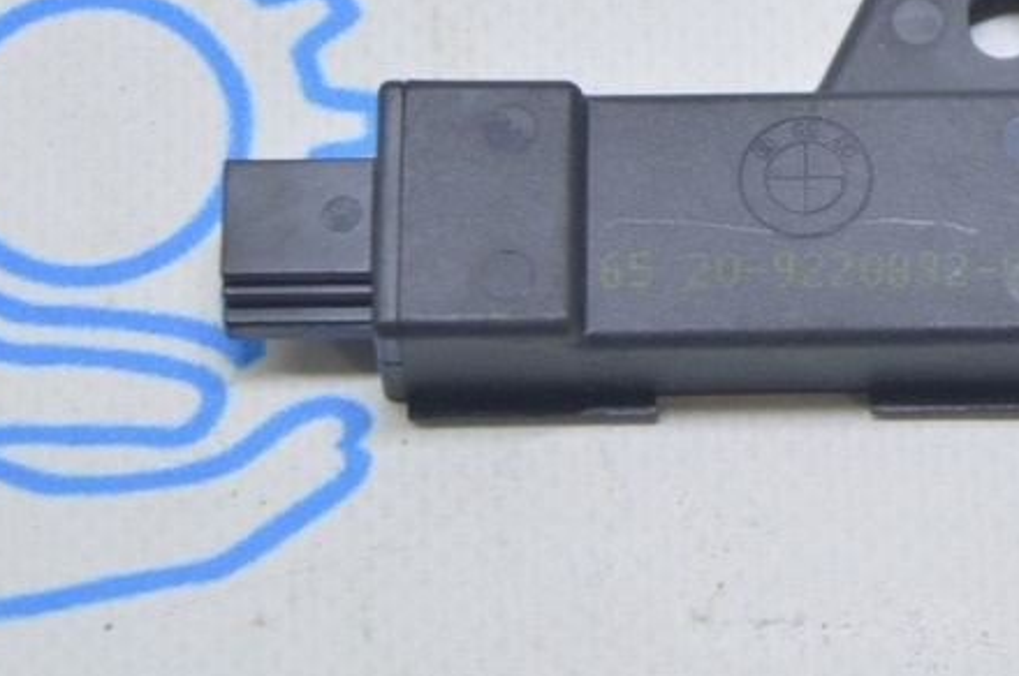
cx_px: 933
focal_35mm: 192
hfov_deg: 10.7
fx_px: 5431
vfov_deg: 7.1
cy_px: 36
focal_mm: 55
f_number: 5.6
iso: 400
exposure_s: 1/20
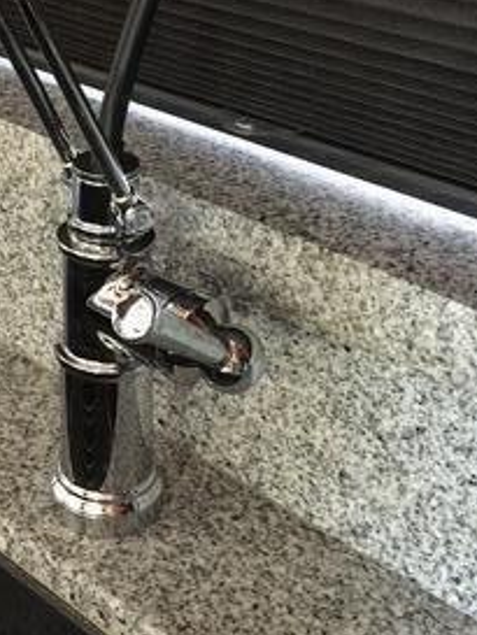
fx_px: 1248
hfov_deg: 21.1
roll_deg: +0.5
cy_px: 58
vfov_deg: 27.5
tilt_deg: -17.5
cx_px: 28
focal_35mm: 68
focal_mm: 4.15
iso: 100
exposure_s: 1/4
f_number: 2.2
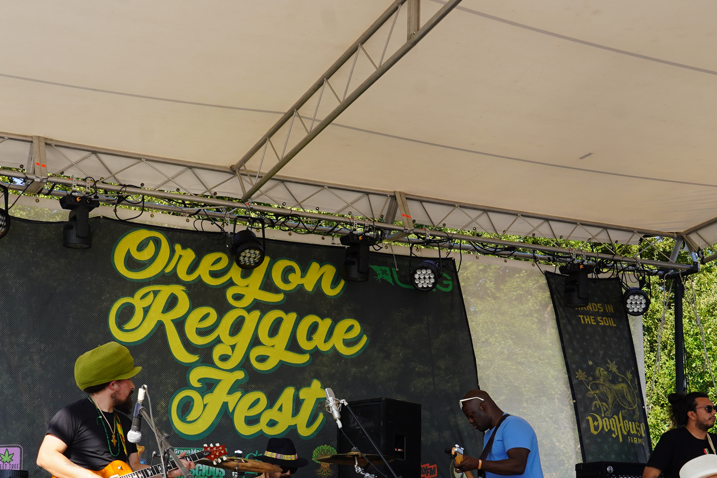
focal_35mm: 59
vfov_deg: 22.6
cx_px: 296
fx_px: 1175
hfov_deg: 33.9
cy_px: 400
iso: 100
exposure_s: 1/100
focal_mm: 30
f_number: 8
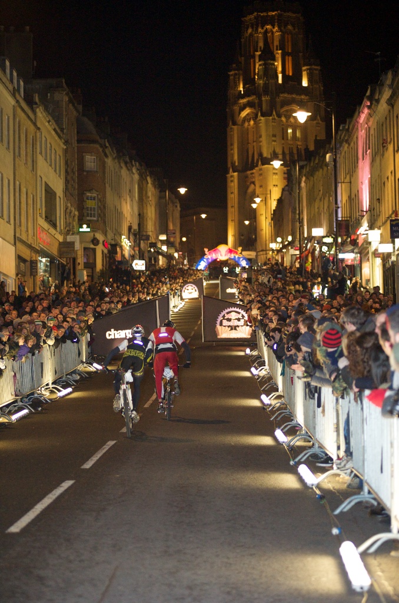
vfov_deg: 22.2
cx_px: 200
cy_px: 302
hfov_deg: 14.8
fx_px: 1537
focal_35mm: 92
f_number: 2.8
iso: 10000
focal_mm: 92
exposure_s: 1/250
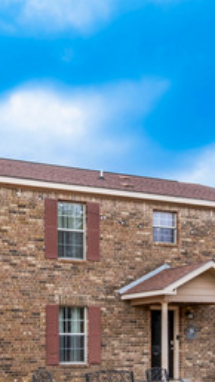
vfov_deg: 49.5
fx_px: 396
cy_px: 288
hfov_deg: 23.6
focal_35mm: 39
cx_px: -116
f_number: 11
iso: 125
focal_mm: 10
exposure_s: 1/25
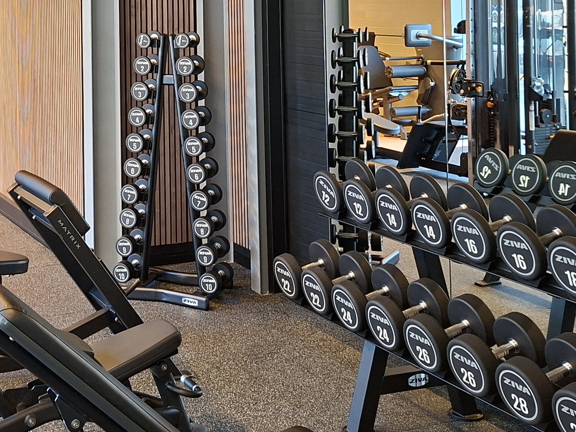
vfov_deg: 24.2
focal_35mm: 57
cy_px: -27
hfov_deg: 32.7
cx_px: 105
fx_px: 949
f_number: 1.8
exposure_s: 1/50
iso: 200
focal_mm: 5.54
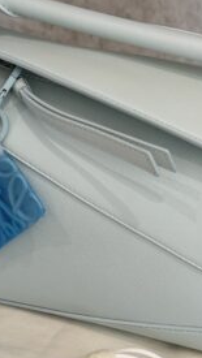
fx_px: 723
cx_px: 46
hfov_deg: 15.8
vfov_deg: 27.6
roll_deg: +2.0
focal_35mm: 76
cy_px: 245
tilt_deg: -36.5
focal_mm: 6.76
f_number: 1.78
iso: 200
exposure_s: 1/224
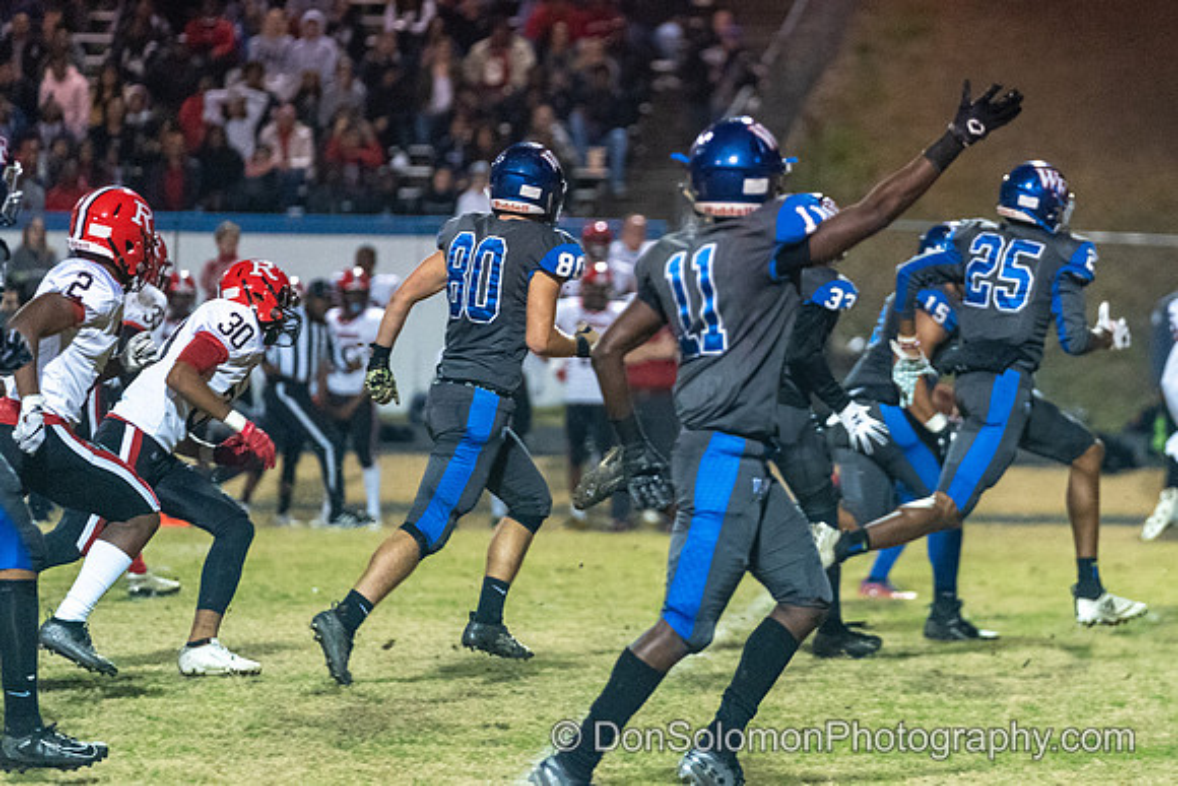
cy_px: 276
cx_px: 716
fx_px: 7606
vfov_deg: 5.9
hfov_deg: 8.9
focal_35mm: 232
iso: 8000
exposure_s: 1/640
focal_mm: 179
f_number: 2.8
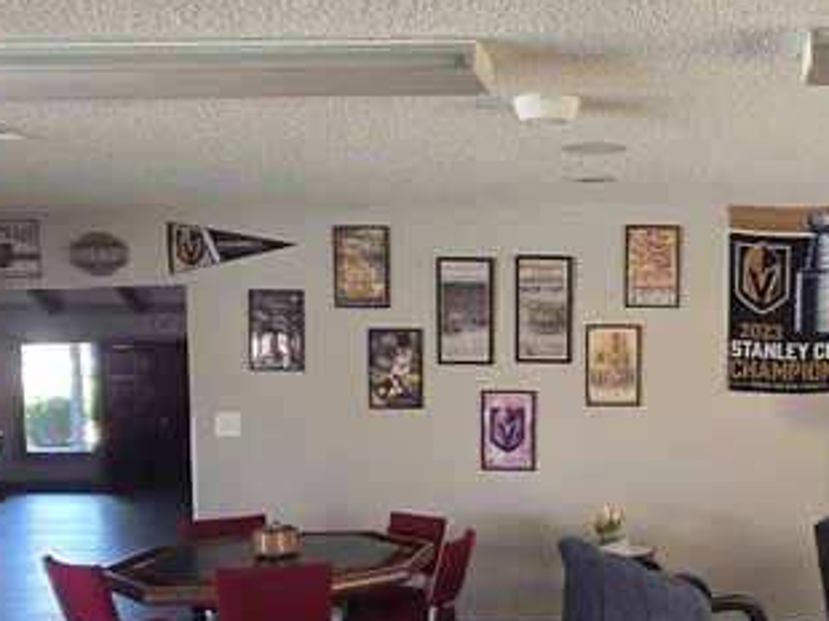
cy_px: 460
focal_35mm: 43
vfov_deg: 32.9
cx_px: 690
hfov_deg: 41.5
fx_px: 1029
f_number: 1.9
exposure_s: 1/60
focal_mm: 2.2
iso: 160
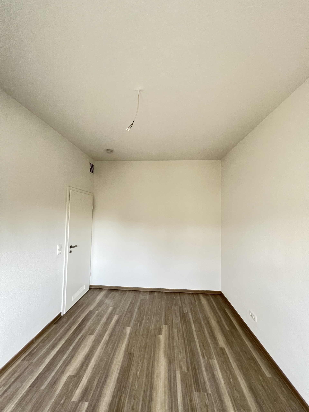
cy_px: 206
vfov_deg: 106.2
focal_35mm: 13
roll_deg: -1.1
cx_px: 154
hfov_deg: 89.9
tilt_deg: +3.8
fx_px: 155
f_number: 1.8
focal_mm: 1.57
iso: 500
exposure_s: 1/60
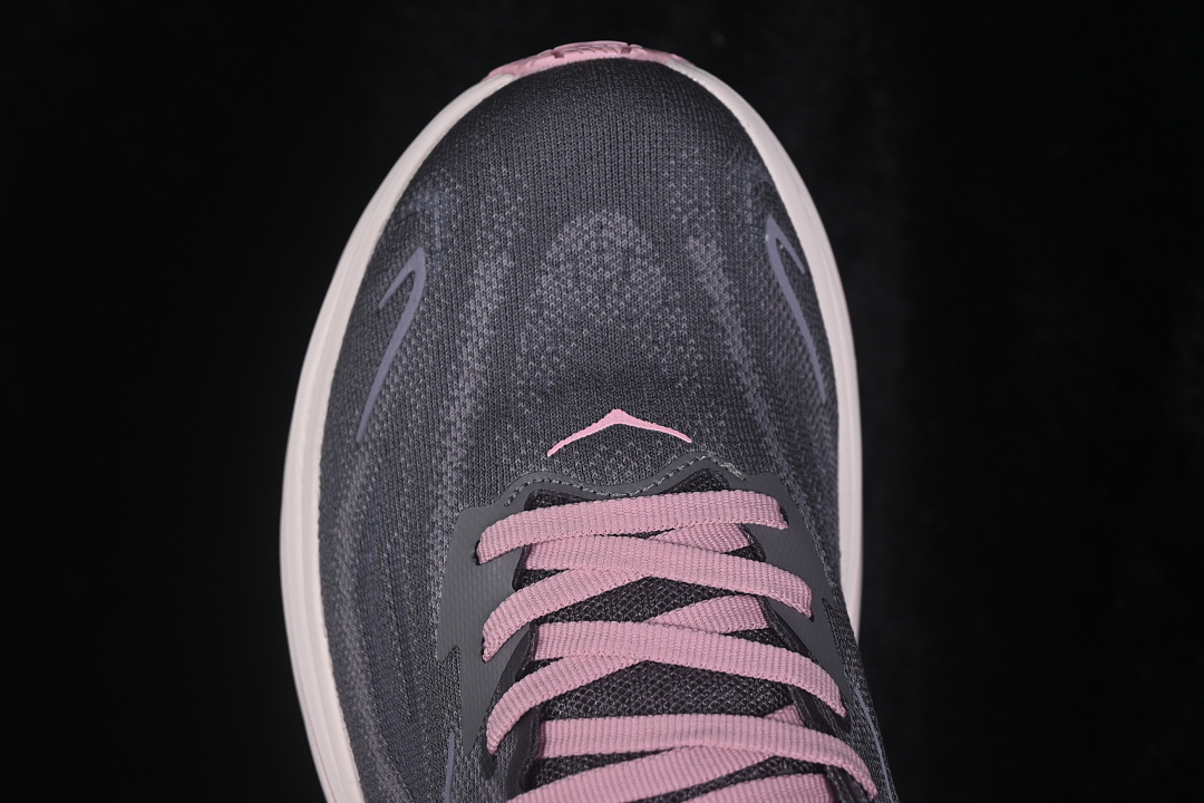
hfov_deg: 27.0
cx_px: 602
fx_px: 2508
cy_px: 402
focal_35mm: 75
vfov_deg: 18.2
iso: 160
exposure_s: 1/80
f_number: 7.1
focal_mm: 50
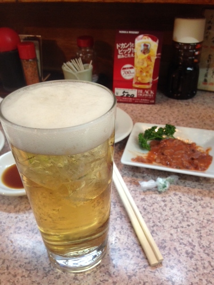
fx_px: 272
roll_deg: +2.7
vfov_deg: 55.4
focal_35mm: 33
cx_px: 107
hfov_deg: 42.9
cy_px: 142
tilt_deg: -32.1
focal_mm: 4.12
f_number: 2.4
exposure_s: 1/20
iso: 160
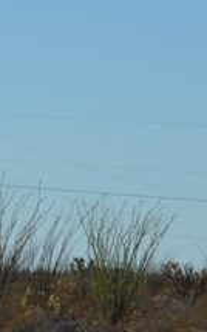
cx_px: -90
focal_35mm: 425
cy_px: 63
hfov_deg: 3.1
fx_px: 3840
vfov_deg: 4.9
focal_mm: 55
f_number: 7.1
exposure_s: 1/2000
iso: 400
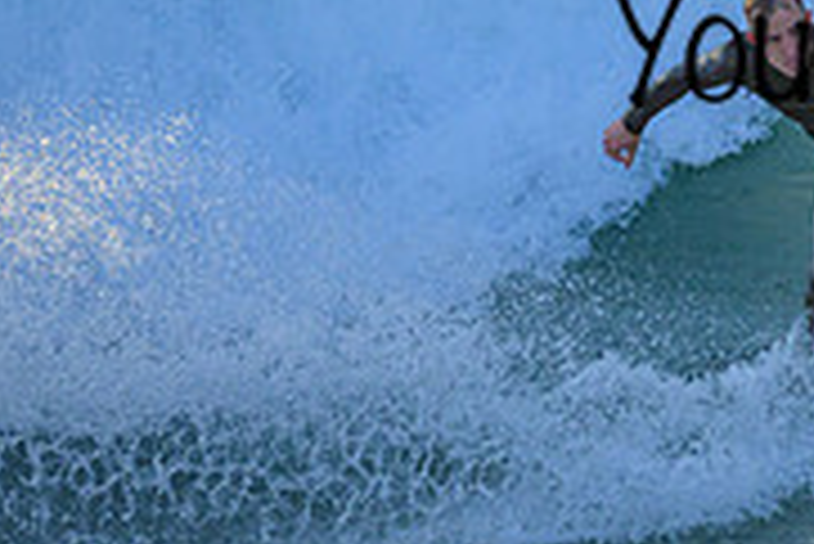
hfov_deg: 0.8
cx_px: 1075
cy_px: -2
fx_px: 58088
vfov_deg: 0.5
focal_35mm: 2567
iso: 1100
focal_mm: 800
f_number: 6.3
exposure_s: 1/2000
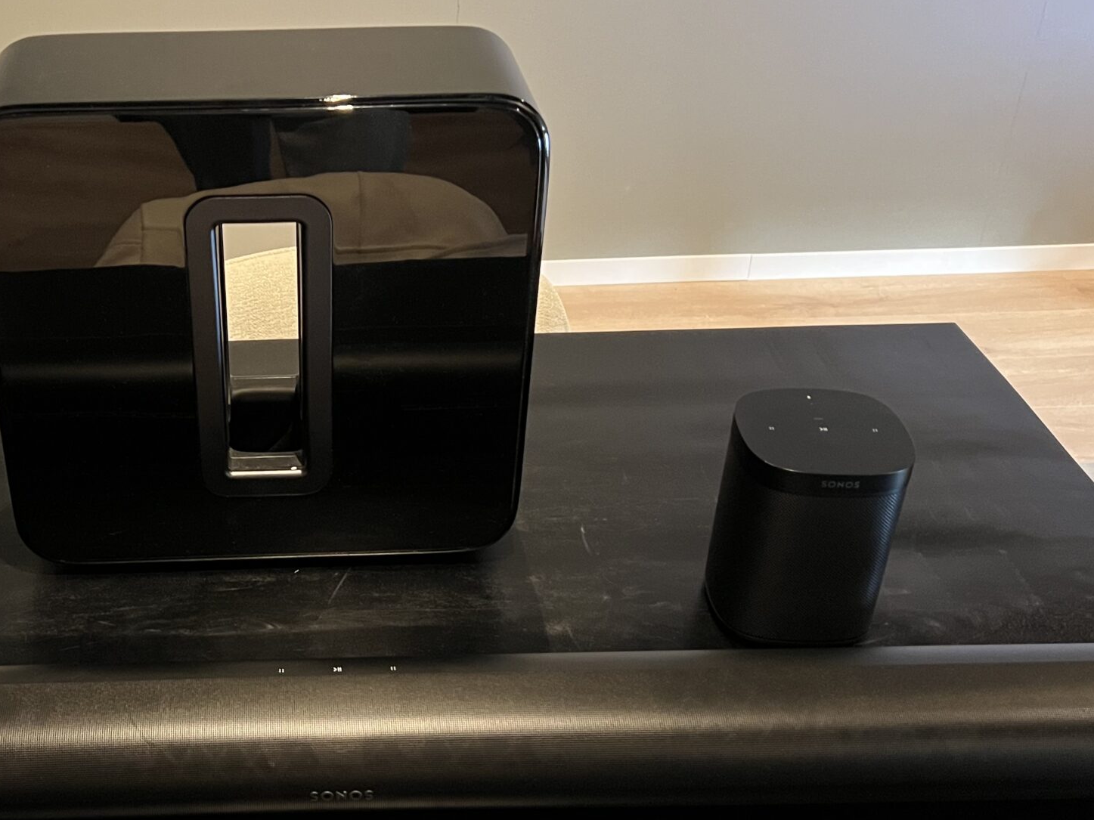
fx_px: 1454
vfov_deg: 31.4
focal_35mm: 46
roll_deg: +1.4
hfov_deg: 40.4
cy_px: 512
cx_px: 310
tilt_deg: -34.2
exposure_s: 1/36
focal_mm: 5.7
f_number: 1.5
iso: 640
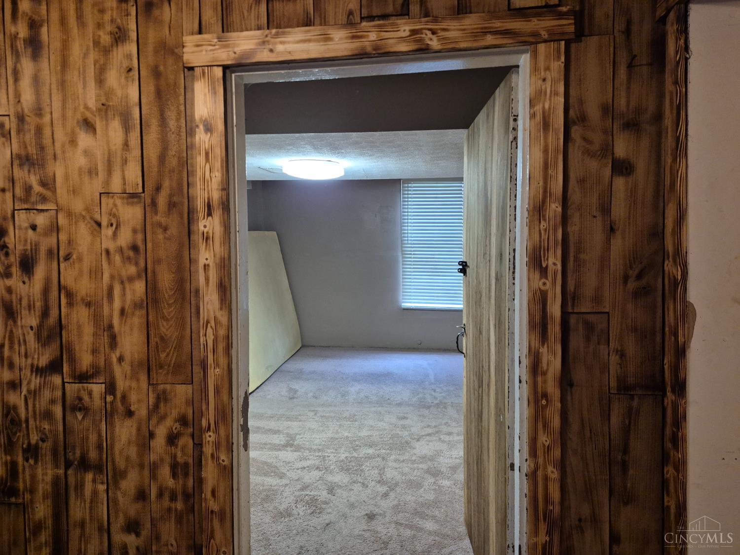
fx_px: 492
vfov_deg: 58.9
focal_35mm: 23
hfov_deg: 73.9
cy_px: 278
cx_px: 370
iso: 640
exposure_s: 1/60
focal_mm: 5.4
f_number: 1.8
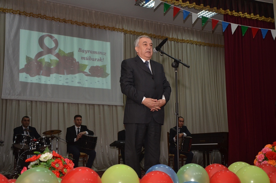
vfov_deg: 25.6
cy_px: 92
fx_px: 402
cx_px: 138
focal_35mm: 52
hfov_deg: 37.9
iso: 640
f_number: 6.3
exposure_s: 1/60
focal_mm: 35
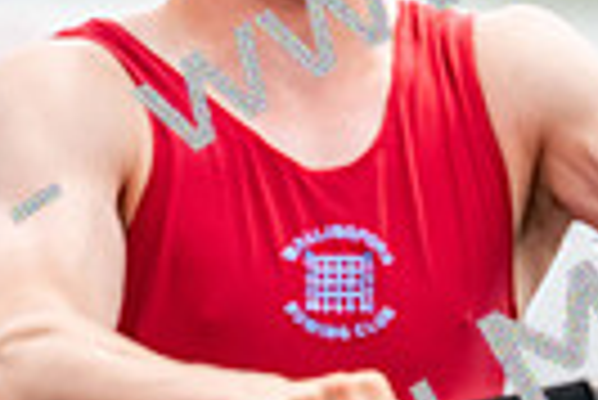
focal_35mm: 1738
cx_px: -193
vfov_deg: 0.8
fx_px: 28901
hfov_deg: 1.2
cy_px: 227
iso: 360
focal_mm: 400
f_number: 4.5
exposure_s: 1/2500
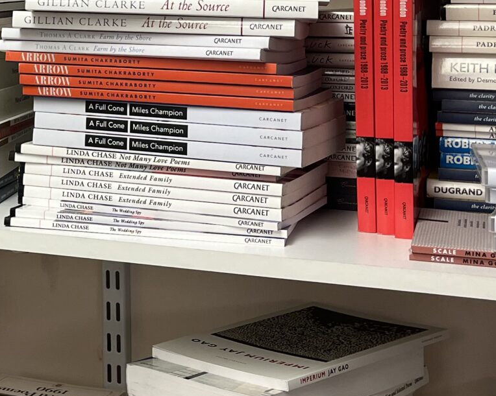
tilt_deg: -2.3
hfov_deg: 21.4
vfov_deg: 17.5
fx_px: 1248
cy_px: -21
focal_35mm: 85
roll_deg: +1.2
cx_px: -37
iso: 64
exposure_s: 1/100
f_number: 1.6
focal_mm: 5.1
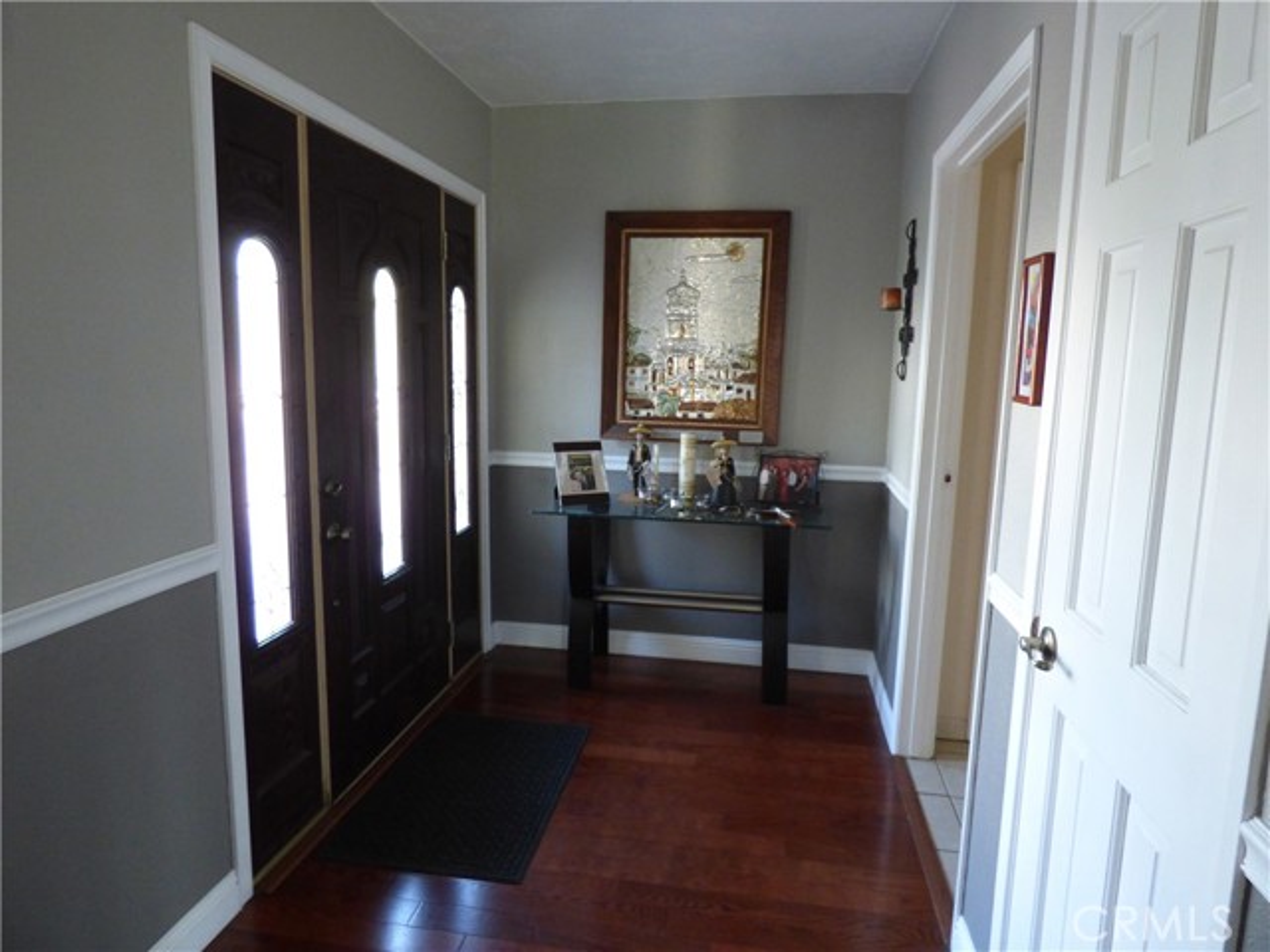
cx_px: 635
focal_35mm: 20
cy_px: 476
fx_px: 734
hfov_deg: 81.7
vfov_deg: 66.0
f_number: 2.8
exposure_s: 1/13
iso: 400
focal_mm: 3.58
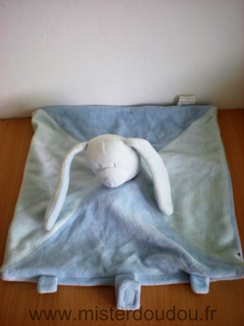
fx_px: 357
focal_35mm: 38
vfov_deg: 49.0
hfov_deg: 37.7
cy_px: 163
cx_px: 122
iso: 69
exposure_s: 1/60.2
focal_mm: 6.3
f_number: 3.1
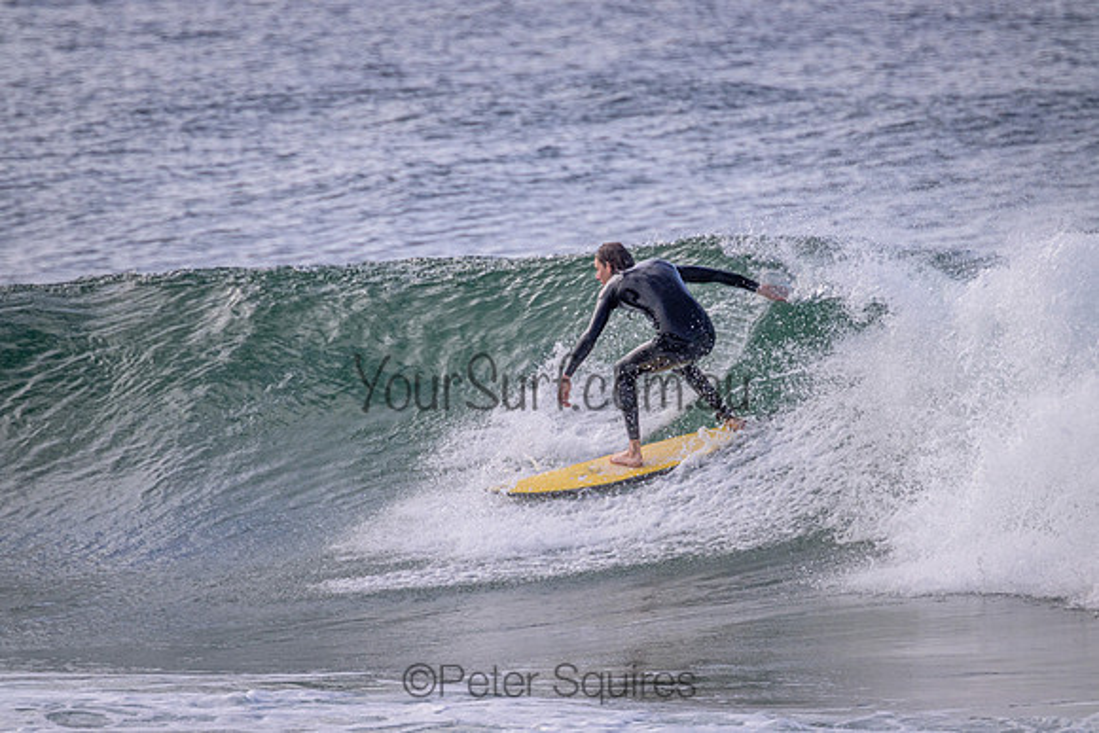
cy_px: 366
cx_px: 550
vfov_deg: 1.7
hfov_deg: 2.6
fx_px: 24427
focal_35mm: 800
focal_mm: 800
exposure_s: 1/2000
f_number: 11
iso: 1600
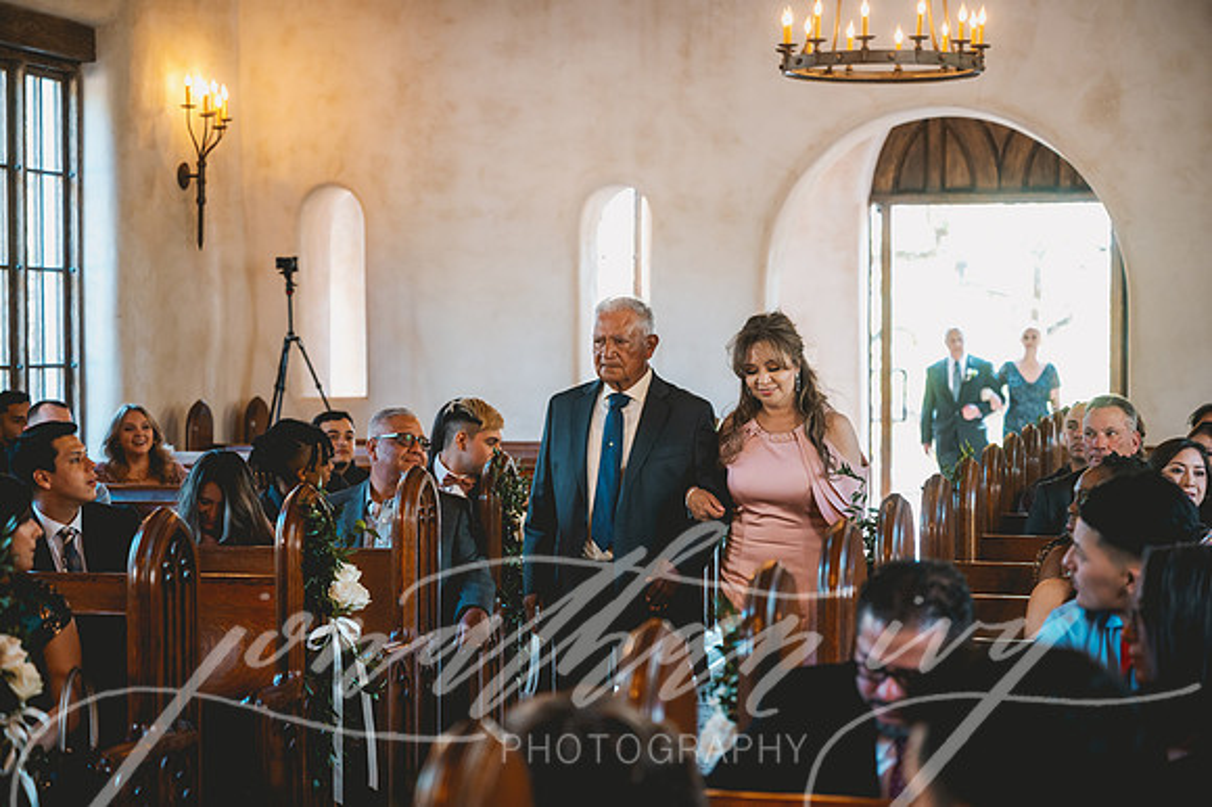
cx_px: 606
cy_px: 404
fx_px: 2355
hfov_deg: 28.9
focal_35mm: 70
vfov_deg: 19.4
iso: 1600
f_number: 2.8
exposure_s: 1/160
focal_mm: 70
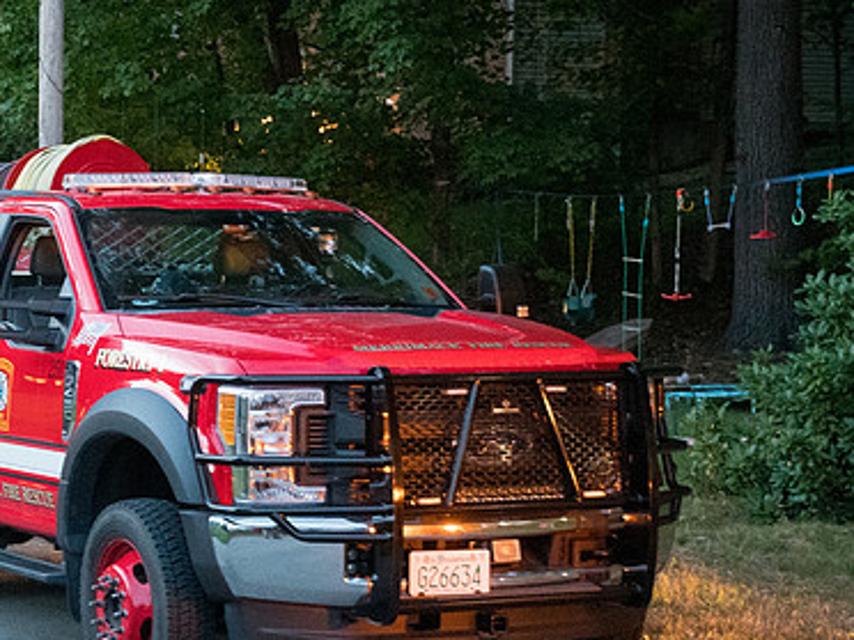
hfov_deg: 20.1
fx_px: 2368
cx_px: 107
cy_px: 407
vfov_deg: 15.4
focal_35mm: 96
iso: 12800
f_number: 3.3
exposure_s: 1/15
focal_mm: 38
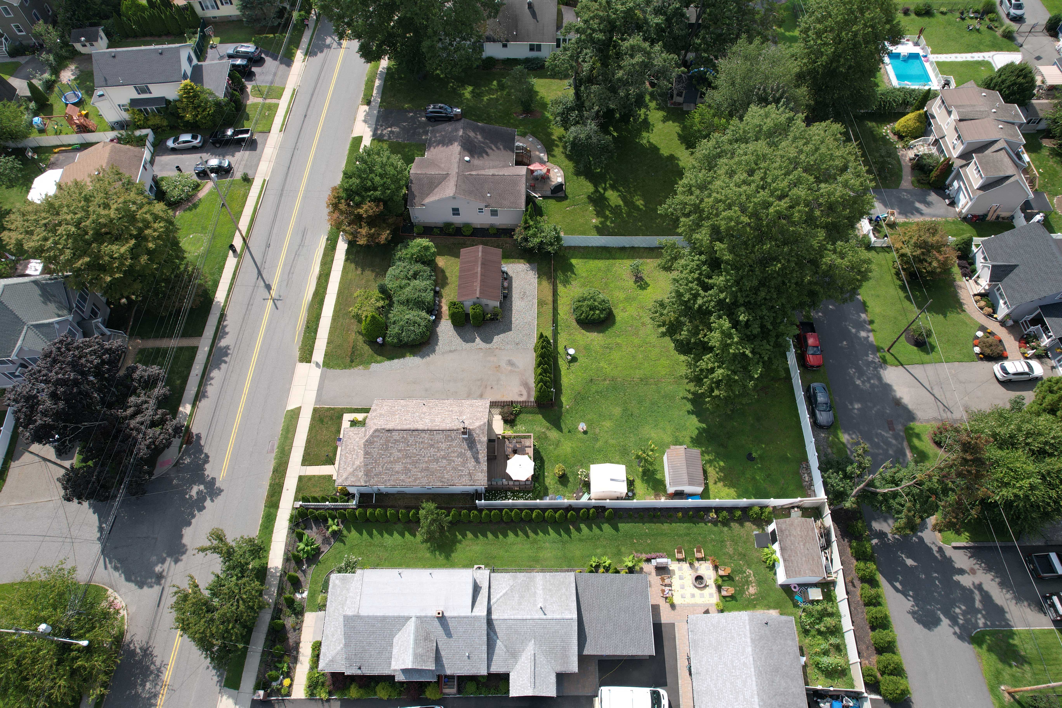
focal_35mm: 22
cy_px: 354
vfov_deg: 57.2
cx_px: 531
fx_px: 649
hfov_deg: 78.6
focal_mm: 8.38
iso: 100
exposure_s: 1/1000
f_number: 2.8
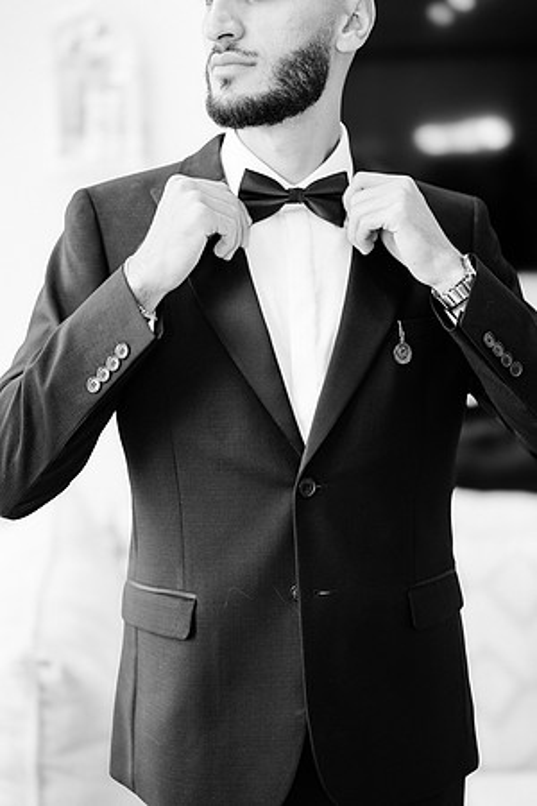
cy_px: 403
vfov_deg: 39.6
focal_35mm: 50
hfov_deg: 27.0
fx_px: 1119
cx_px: 268
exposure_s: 1/250
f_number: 1.4
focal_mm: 50
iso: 640
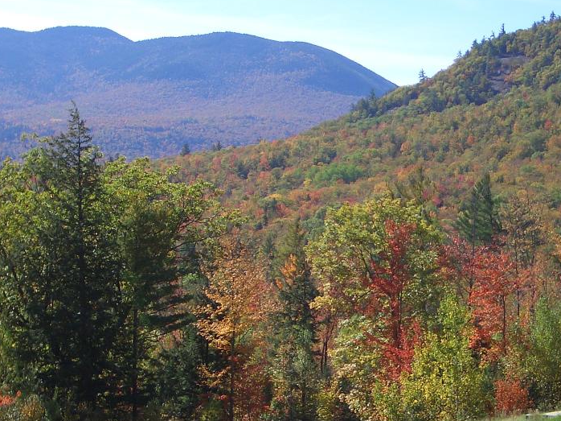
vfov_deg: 16.2
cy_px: 271
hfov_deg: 21.5
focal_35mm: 91
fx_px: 1474
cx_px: 337
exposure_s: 1/640
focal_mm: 10.2
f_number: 3.5
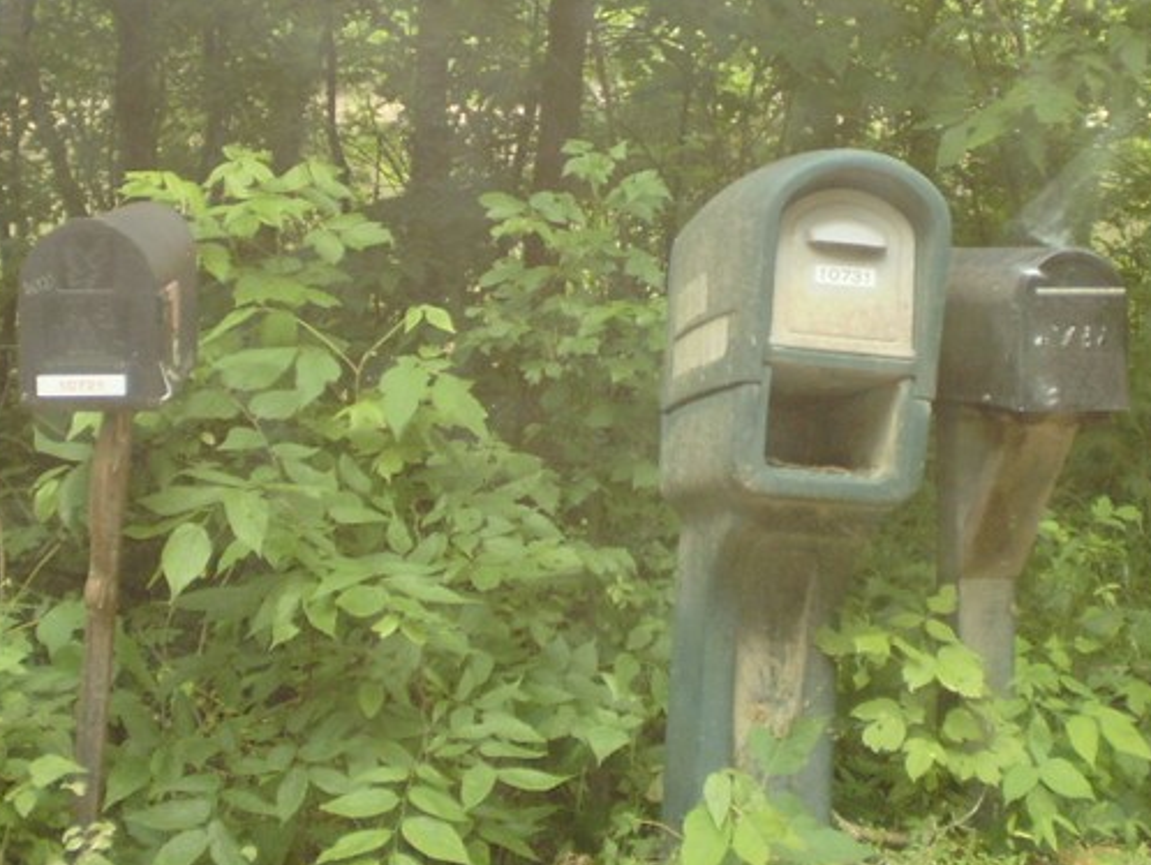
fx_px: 2462
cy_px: 109
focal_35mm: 74
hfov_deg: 26.3
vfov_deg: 19.6
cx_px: 557
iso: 64
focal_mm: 6.3
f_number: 3.1
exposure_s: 1/30
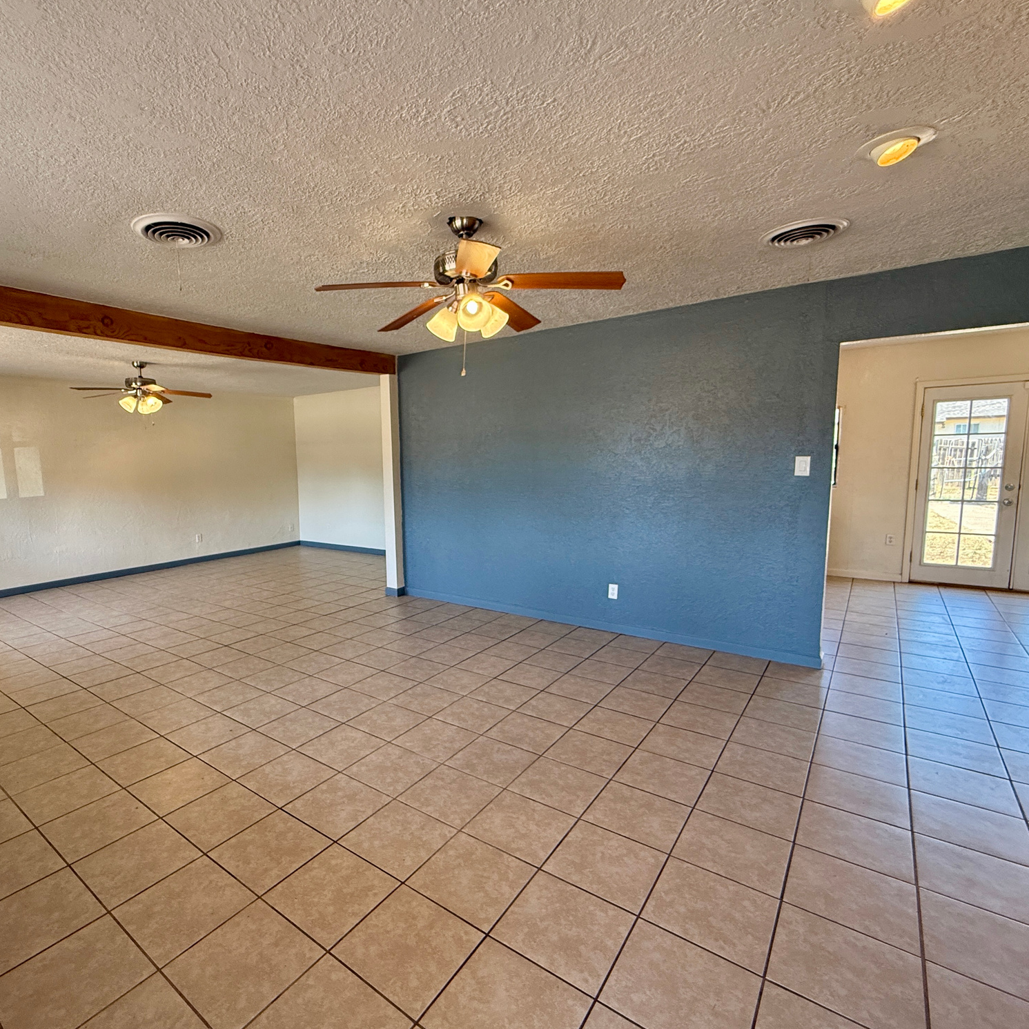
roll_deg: +1.4
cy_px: 523
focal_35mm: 17
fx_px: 572
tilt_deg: -6.7
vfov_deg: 84.0
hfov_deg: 83.2
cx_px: 424
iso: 250
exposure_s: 1/120
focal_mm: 2.22
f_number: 2.2
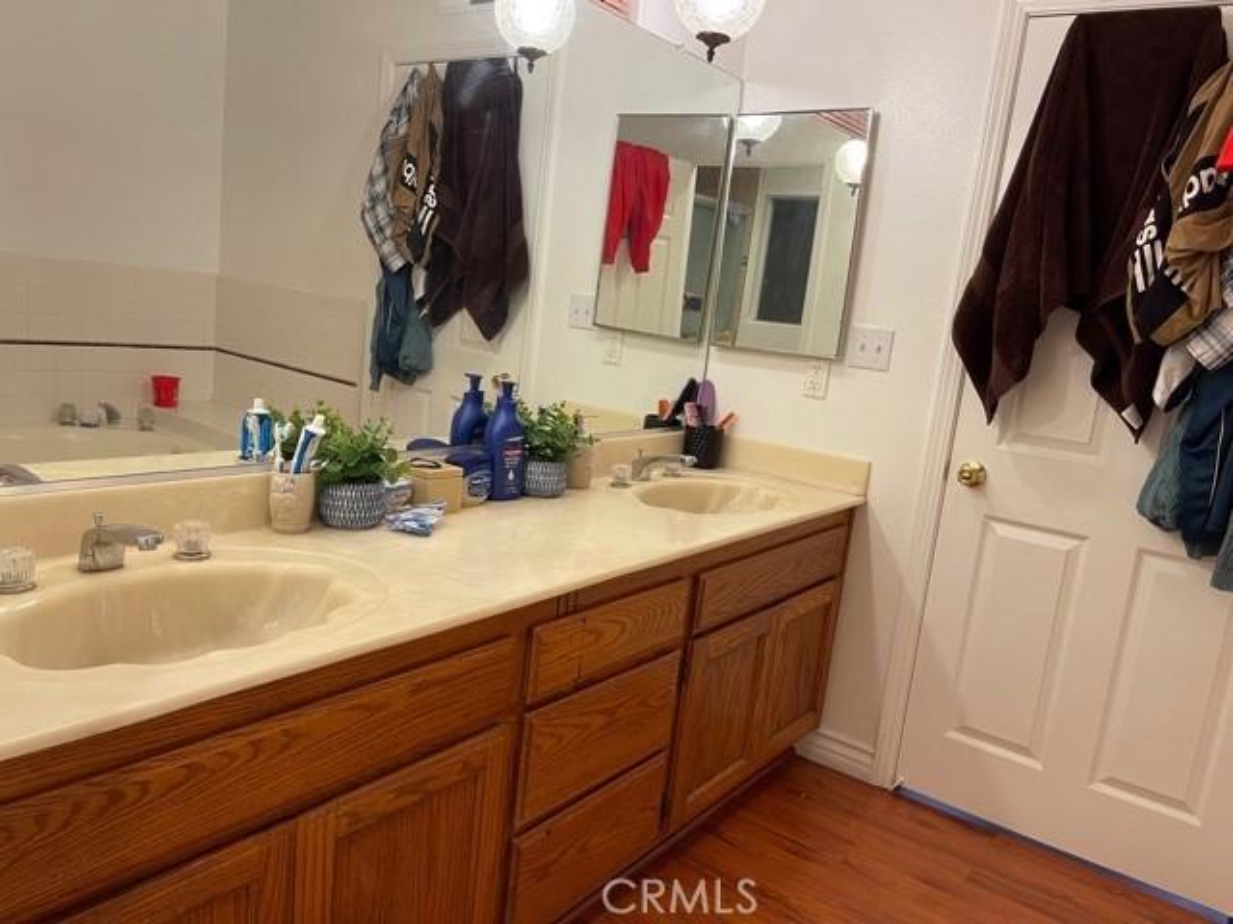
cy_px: 462
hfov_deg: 67.3
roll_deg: -6.0
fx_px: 926
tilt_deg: -11.5
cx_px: 616
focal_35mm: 26
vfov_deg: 53.1
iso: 100
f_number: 1.6
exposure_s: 1/60
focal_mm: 5.1
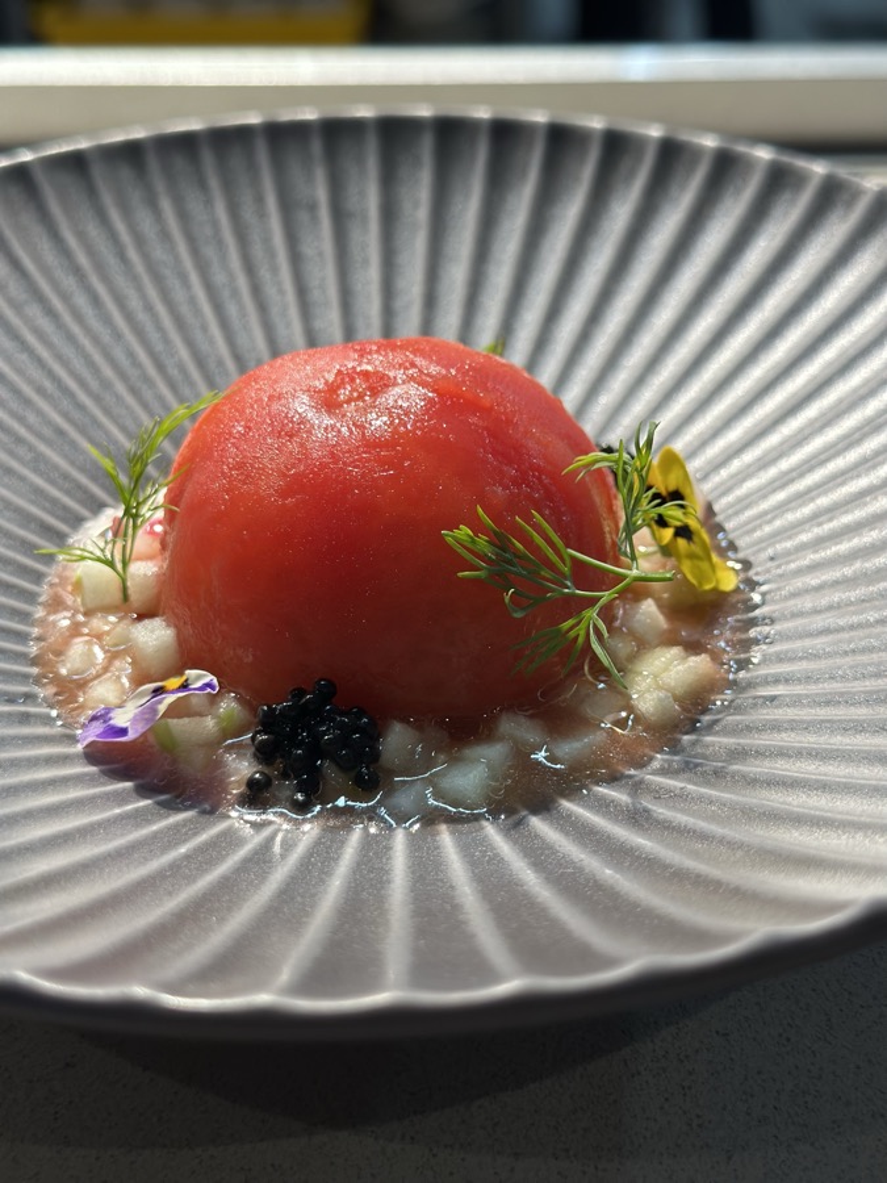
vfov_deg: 39.7
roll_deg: +0.2
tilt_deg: -32.5
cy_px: 592
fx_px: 1640
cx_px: 444
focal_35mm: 48
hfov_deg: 30.3
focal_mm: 6.86
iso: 100
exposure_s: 1/100
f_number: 1.78
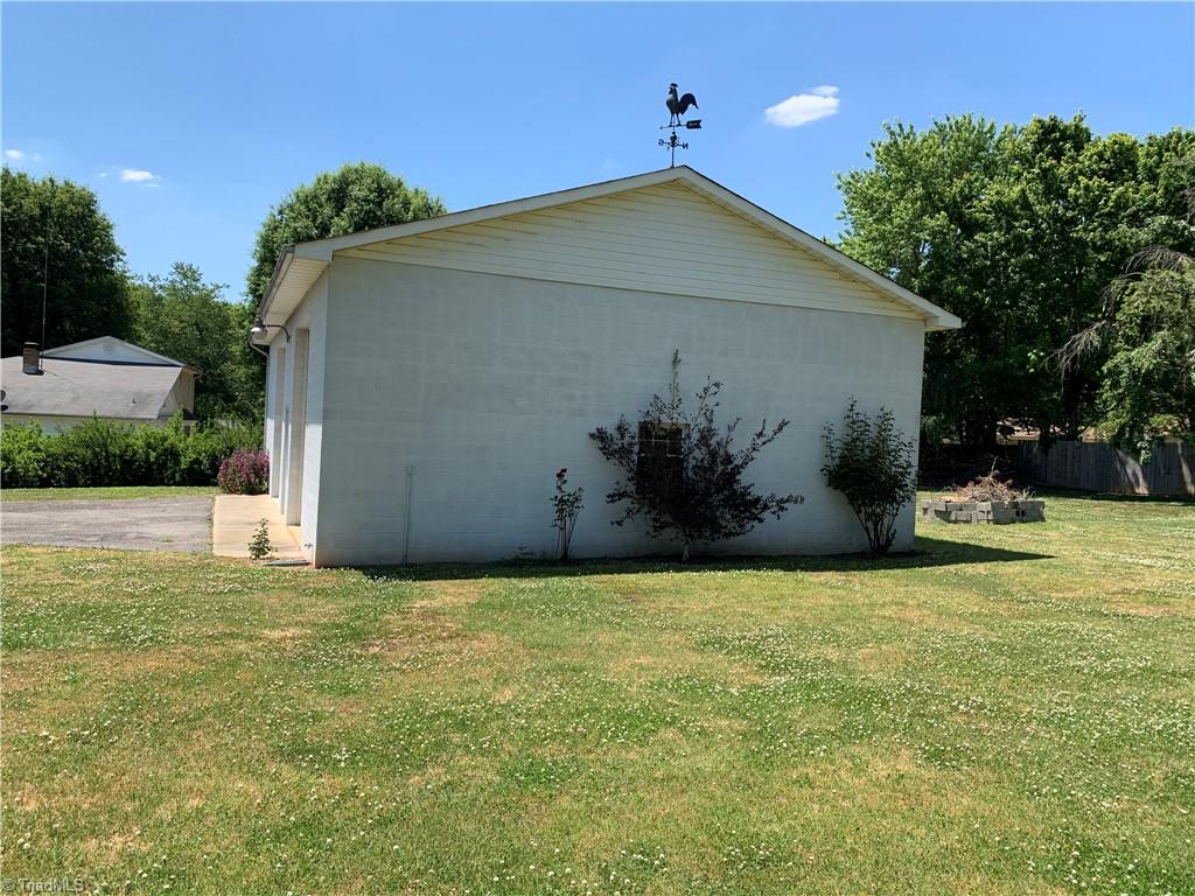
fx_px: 898
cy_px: 448
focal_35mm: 26
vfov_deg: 53.1
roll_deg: -1.7
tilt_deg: -0.8
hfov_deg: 67.3
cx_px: 598
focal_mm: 4.25
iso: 25
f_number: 1.8
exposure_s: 1/1468
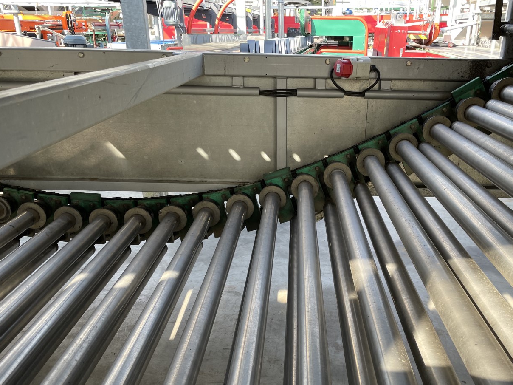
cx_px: 301
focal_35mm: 31
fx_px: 459
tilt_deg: -22.3
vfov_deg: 45.2
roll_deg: -0.9
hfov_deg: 58.0
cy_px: 228
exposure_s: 1/144
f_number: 1.6
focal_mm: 4.2
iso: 32
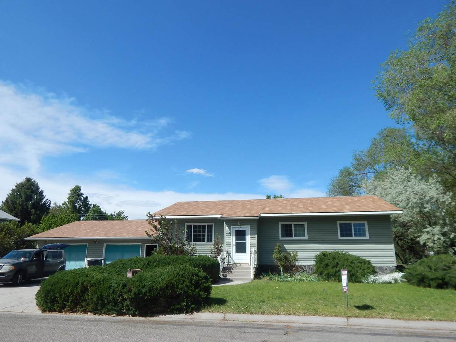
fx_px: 303
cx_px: 226
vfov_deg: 58.9
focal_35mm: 23
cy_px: 177
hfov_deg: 73.9
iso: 125
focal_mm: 4
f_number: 6
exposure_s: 1/500
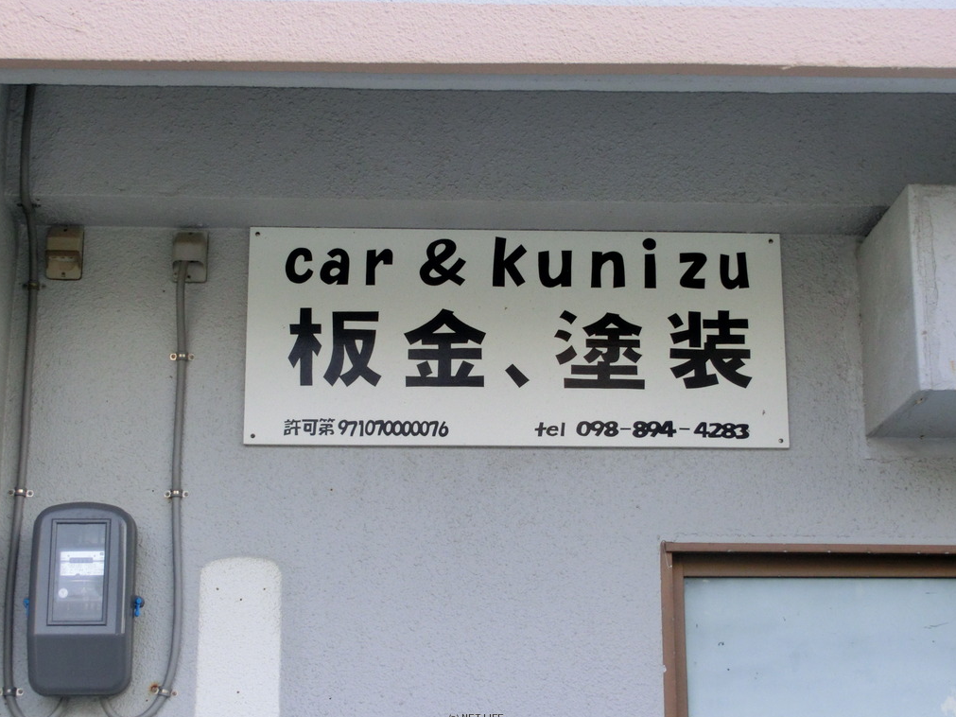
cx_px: 476
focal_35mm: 77
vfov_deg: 19.1
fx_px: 2126
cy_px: 360
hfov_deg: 25.3
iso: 320
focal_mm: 13.48
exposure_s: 1/250
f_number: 4.9
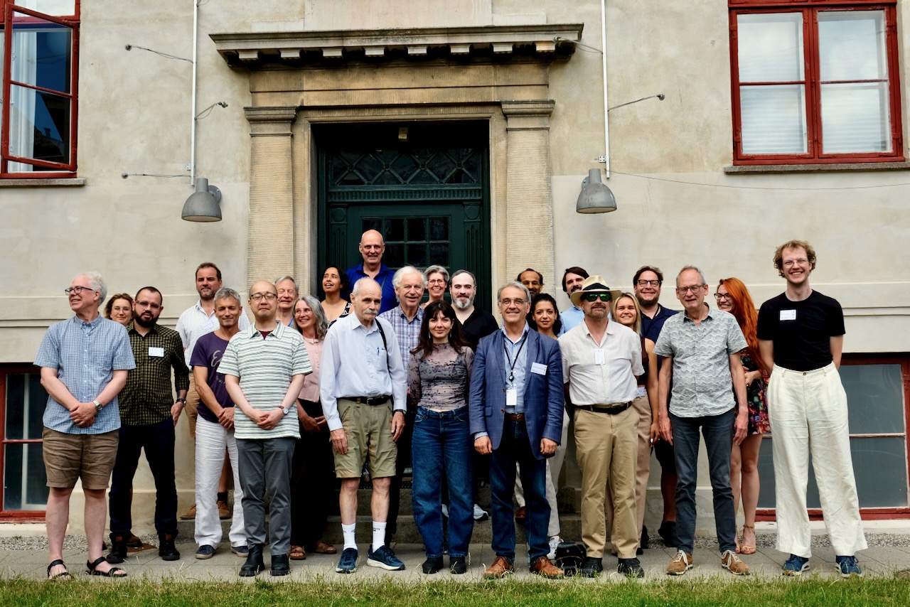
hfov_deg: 48.4
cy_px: 304
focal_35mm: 40
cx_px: 455
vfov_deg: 33.4
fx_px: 1011
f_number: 7.1
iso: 400
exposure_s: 1/400
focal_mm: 26.5
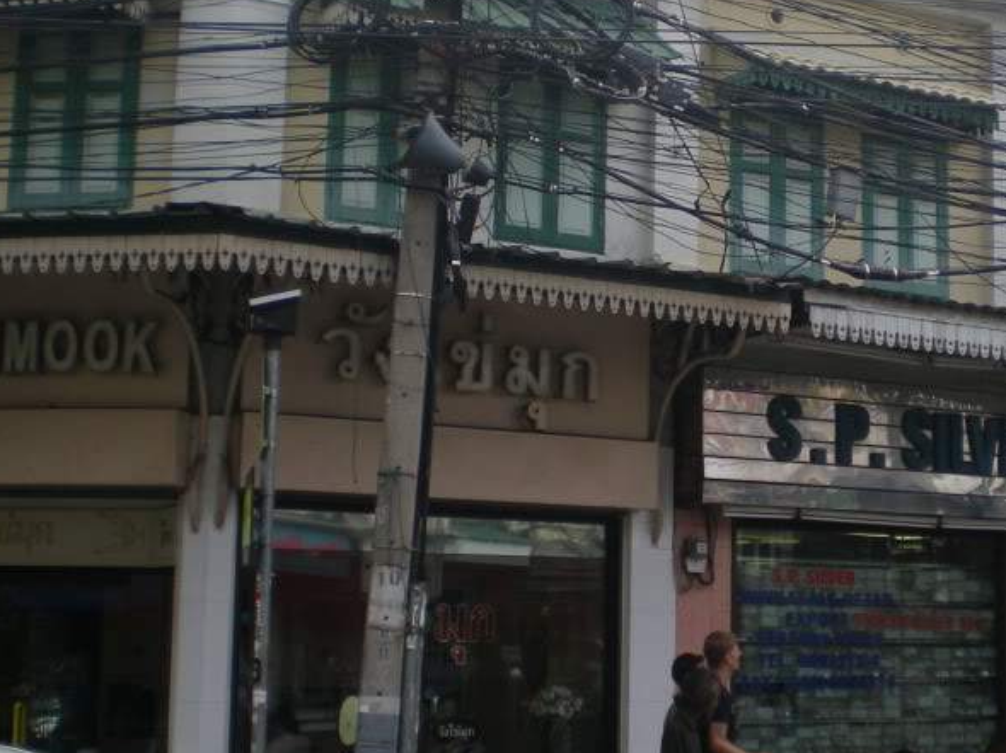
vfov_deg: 22.2
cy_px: 358
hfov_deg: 29.0
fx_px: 1917
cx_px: 745
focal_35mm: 66
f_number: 3.1
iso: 50
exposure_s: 1/442
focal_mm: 6.3
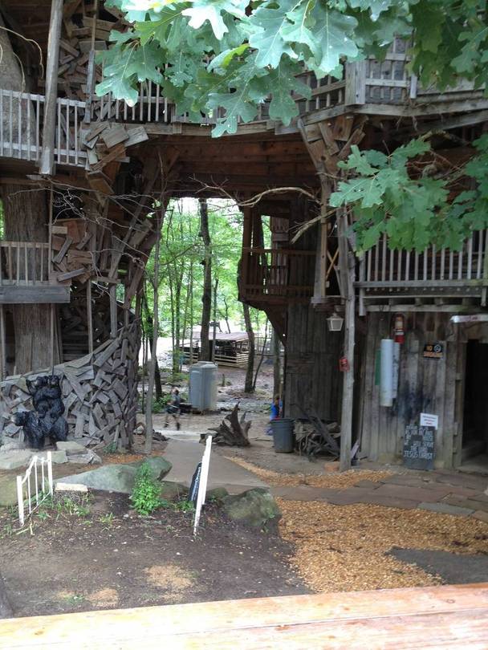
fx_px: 658
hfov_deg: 40.7
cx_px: 244
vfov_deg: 52.6
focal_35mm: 35
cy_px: 325
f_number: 2.4
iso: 64
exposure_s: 1/24
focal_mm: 4.28
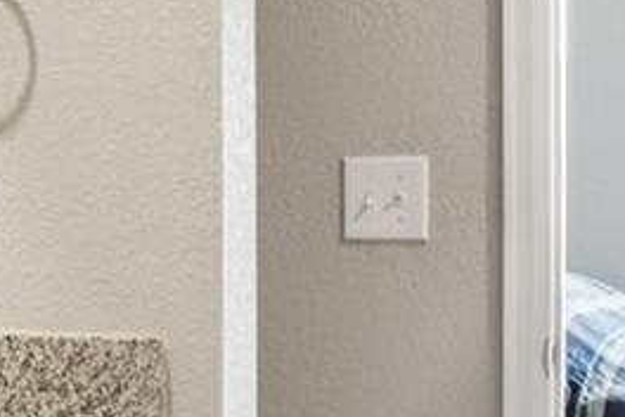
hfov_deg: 20.8
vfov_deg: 15.0
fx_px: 1580
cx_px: -130
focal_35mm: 91
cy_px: 225
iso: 400
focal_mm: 10
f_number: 8
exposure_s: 1/10
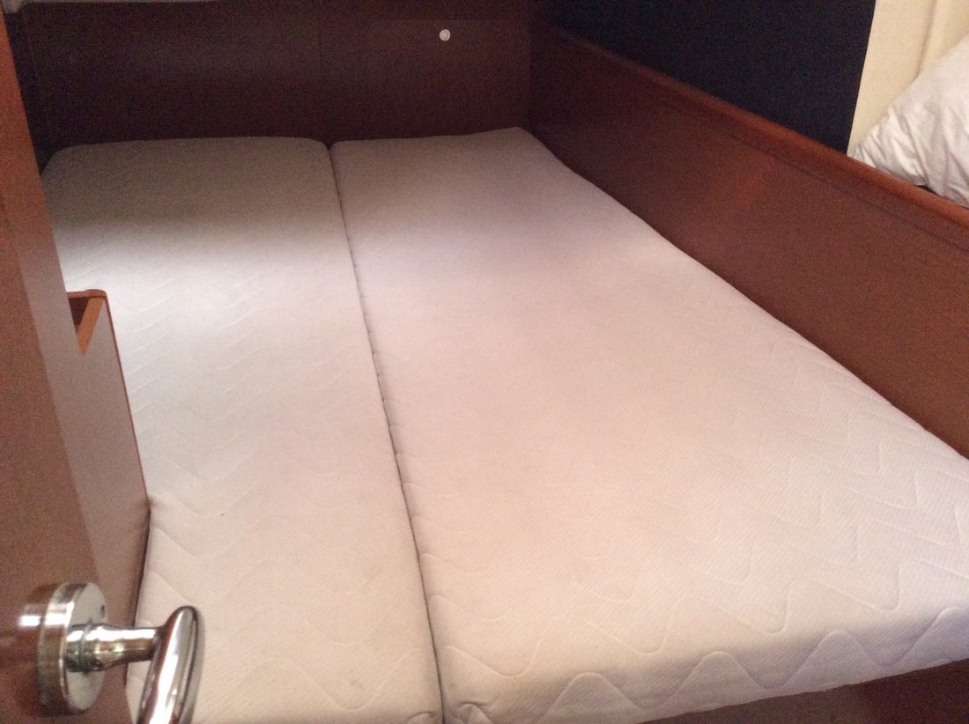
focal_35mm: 32
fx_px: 895
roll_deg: -1.5
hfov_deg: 56.9
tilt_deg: -29.9
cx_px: 484
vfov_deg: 44.1
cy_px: 362
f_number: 2.4
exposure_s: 1/17
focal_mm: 3.3
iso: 320
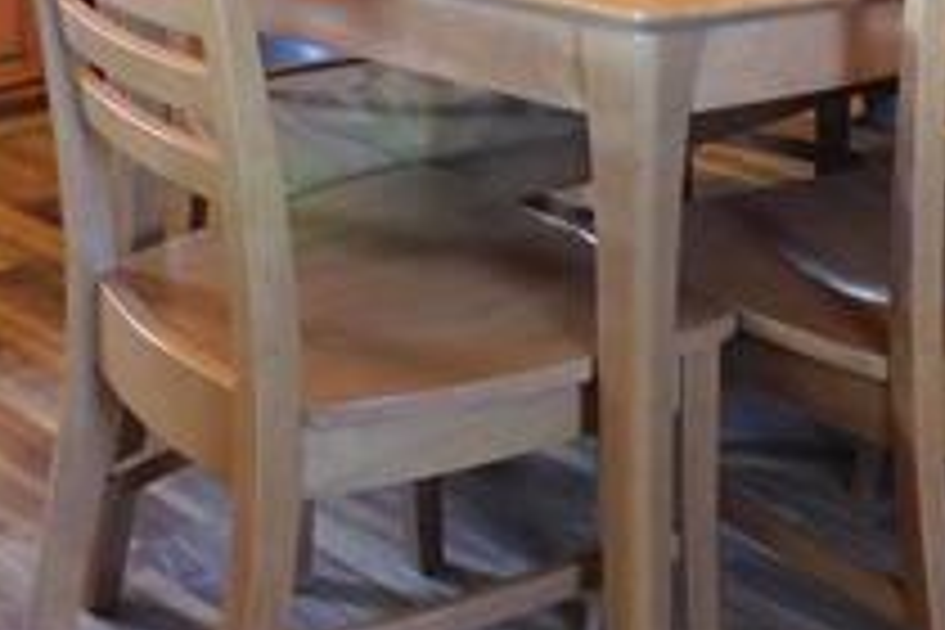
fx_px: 1916
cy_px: -436
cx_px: 490
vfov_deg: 16.3
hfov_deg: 27.7
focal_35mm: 73
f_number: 3
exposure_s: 1/13
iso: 400
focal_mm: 4
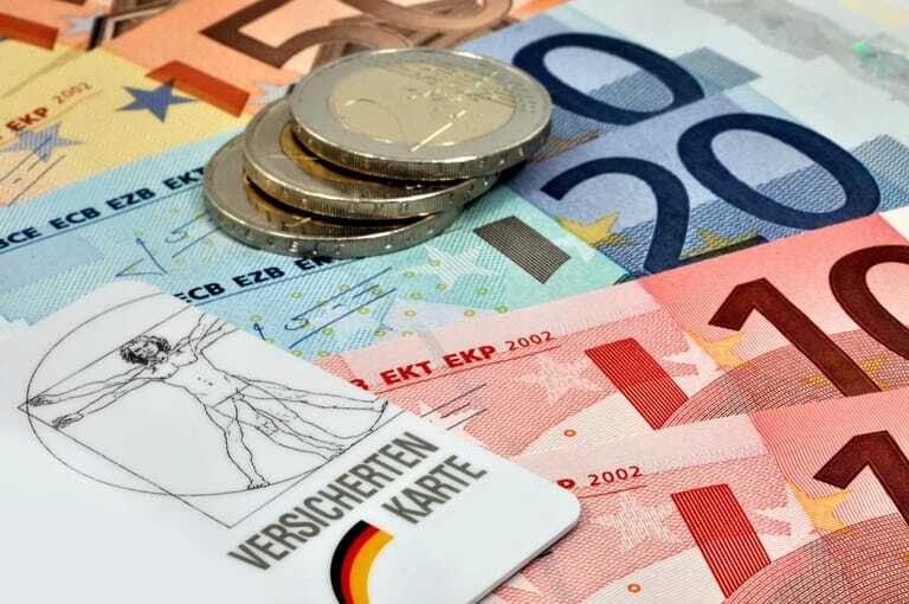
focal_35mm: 90
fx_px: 2270
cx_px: 454
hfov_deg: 22.6
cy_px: 302
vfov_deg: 15.1
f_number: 32
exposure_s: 1/15
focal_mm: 60
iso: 200
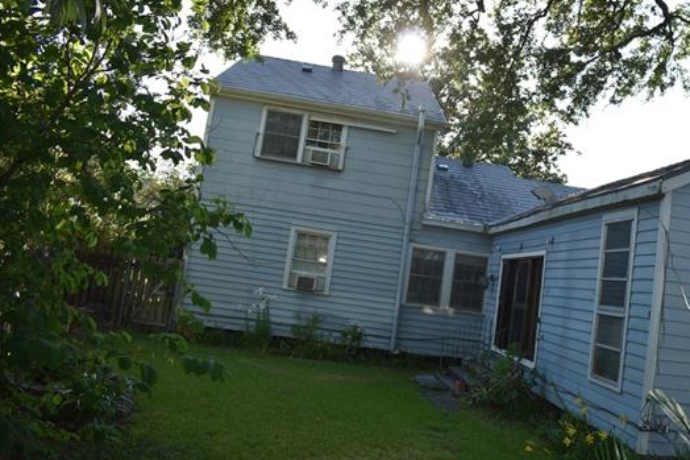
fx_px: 632
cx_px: 419
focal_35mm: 33
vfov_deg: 39.9
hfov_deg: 56.7
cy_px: 206
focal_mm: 18
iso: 100
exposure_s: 1/200
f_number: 5
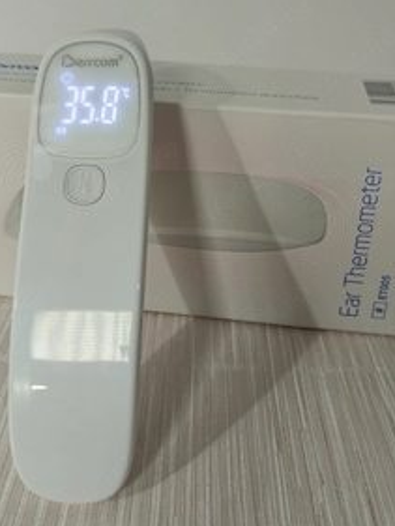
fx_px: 563
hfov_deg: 38.7
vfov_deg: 49.9
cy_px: 217
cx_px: 183
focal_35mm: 37
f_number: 1.9
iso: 399
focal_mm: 4.95
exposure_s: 1/50
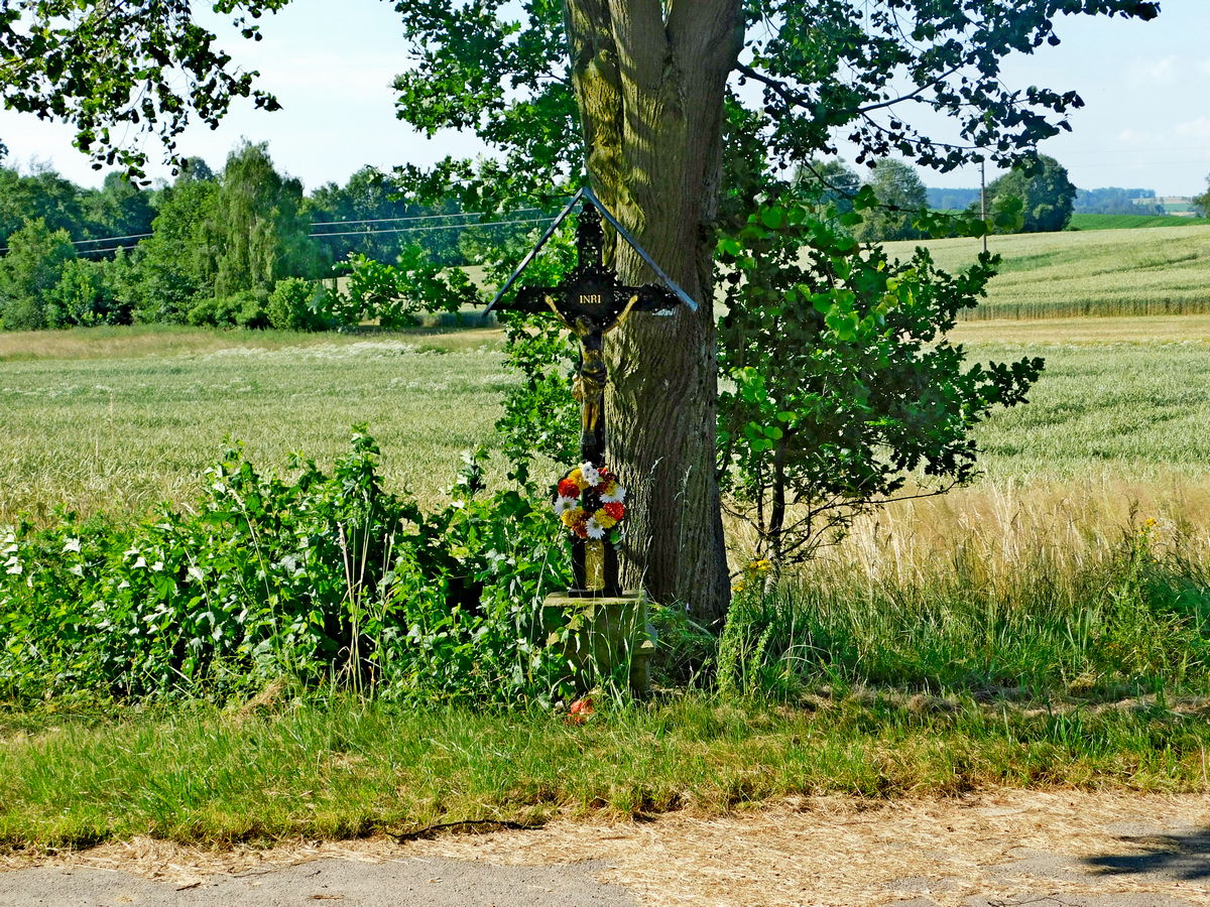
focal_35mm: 59
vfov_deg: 24.8
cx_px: 605
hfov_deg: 32.7
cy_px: 454
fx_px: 2062
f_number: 4
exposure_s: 1/500
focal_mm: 10.4
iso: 125
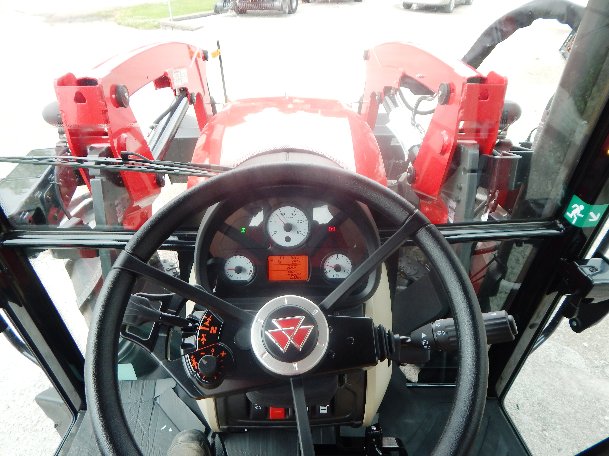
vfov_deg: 61.1
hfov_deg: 76.4
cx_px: 304
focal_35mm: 22
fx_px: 387
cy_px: 228
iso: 125
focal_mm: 4
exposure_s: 1/100
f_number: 3
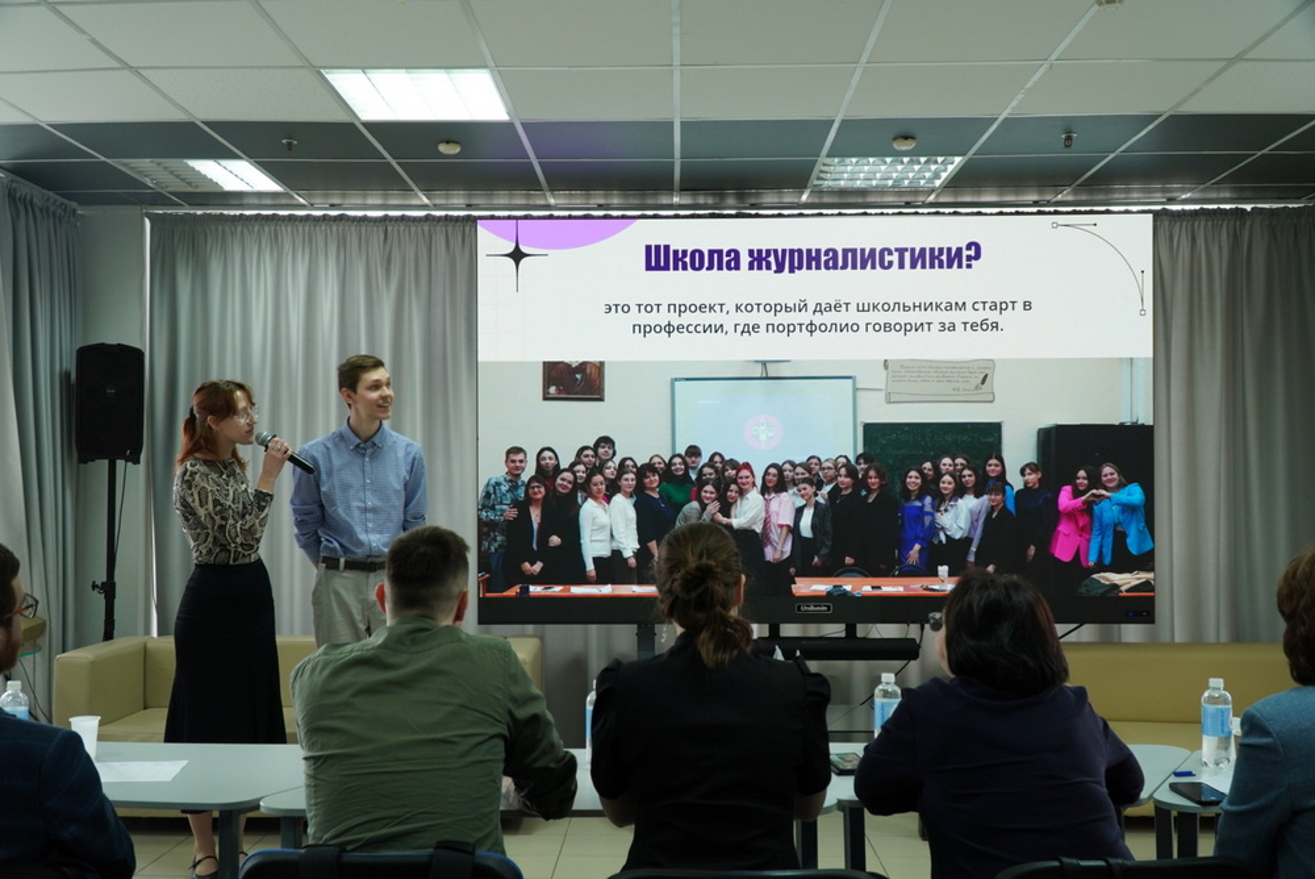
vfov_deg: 40.0
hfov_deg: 57.2
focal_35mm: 33
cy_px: 440
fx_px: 1206
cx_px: 658
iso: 320
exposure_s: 1/40
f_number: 4
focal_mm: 22
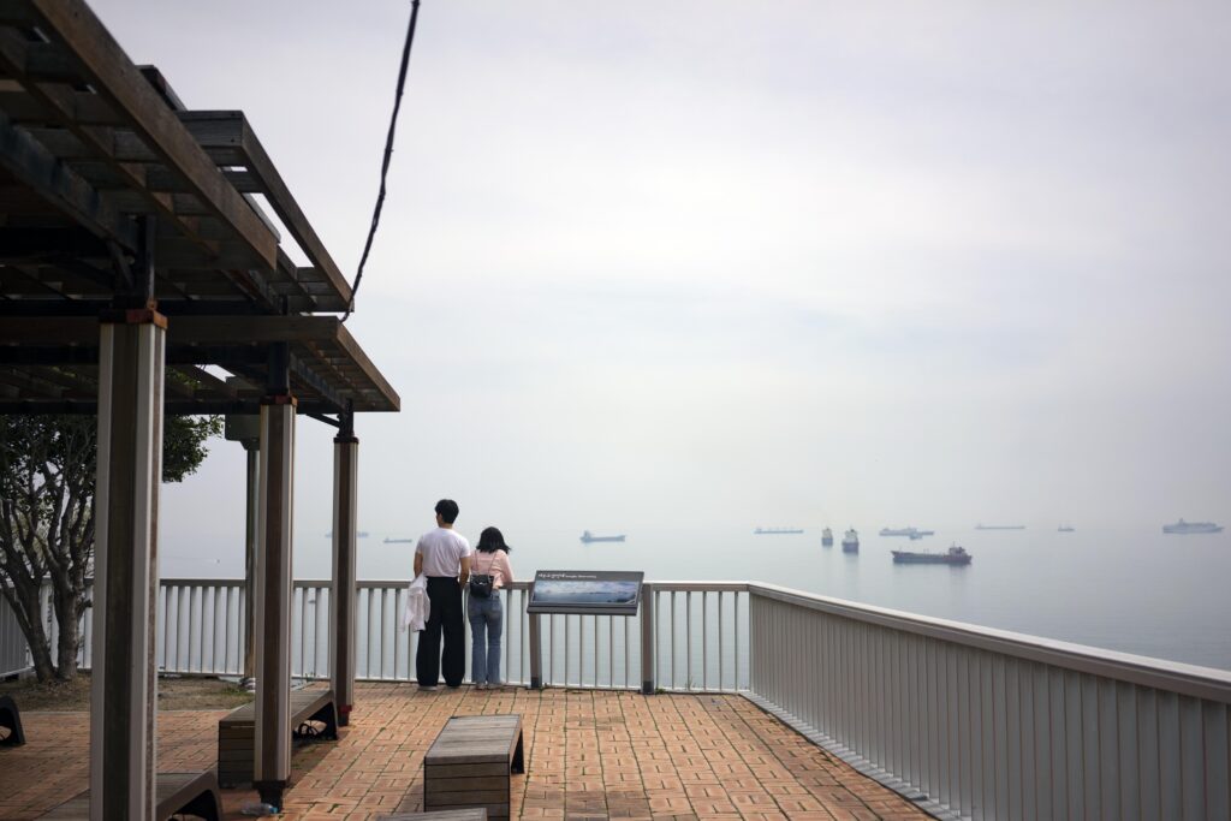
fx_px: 1197
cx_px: 616
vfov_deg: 37.9
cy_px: 410
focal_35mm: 35
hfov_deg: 54.4
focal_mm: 35
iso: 80
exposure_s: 1/2500
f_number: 2.8
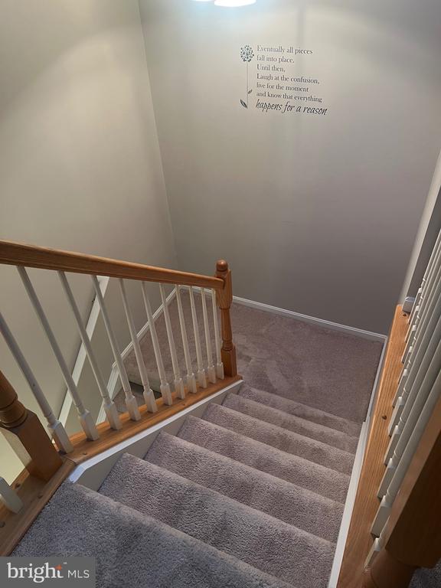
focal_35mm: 26
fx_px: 442
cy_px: 294
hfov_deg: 53.1
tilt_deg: -41.0
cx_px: 220
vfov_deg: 67.3
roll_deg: +5.1
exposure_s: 1/60
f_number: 1.5
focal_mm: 5.7
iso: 125
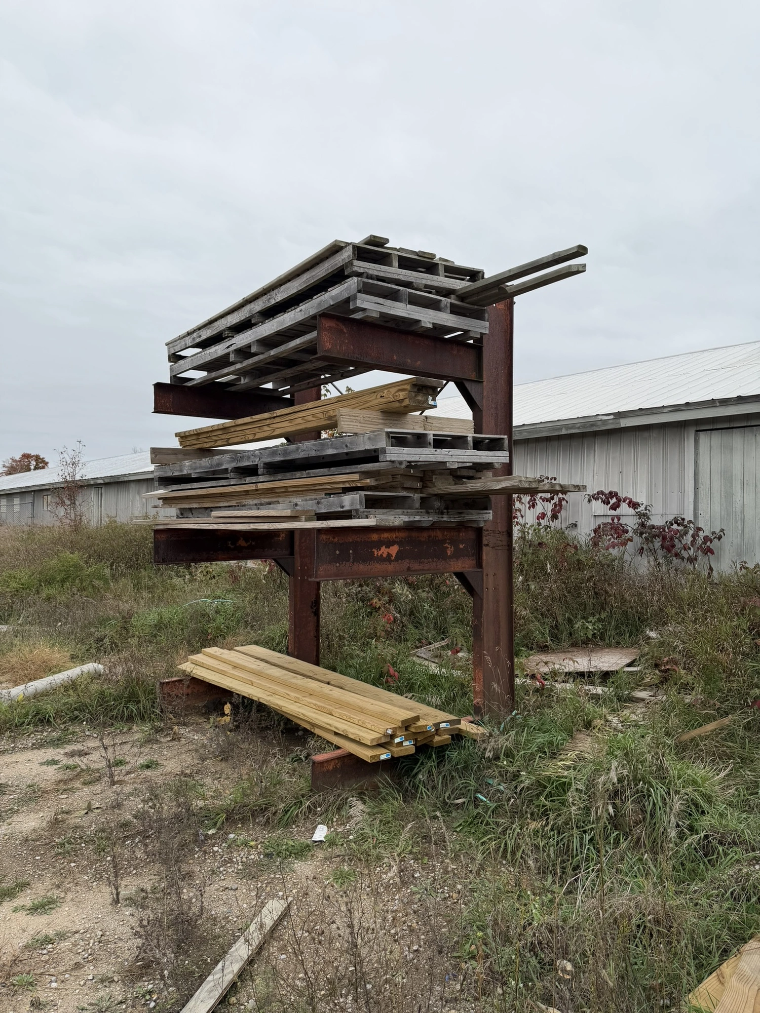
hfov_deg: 56.8
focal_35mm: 24
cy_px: 506
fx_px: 703
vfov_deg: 71.6
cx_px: 380
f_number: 1.78
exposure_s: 1/1437
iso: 80
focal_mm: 6.76
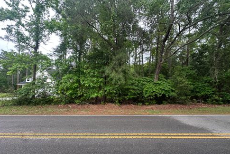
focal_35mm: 15
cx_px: 116
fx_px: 96
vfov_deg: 77.3
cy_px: 81
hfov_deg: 100.4
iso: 100
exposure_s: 1/99
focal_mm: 2.22
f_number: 2.2
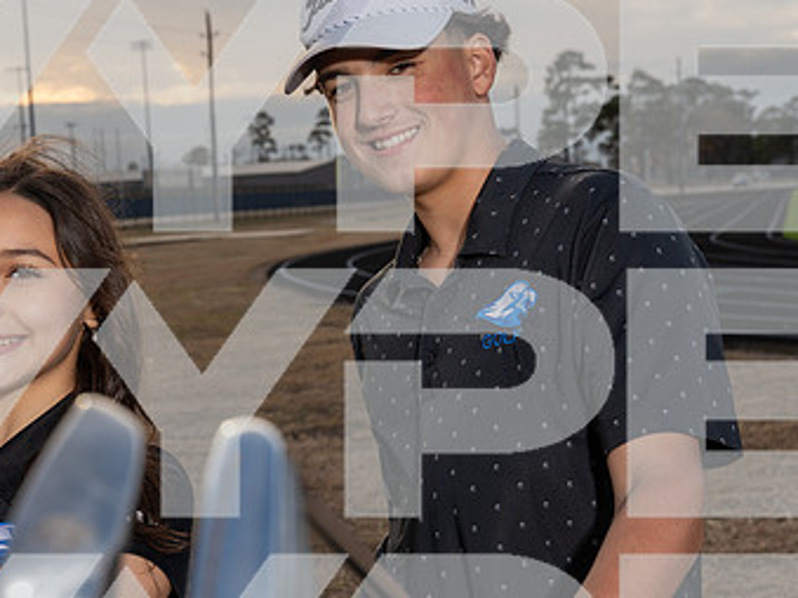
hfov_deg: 24.7
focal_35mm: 79
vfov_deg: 18.6
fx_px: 1821
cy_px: 394
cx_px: 299
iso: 160
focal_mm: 48
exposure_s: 1/250
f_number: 8
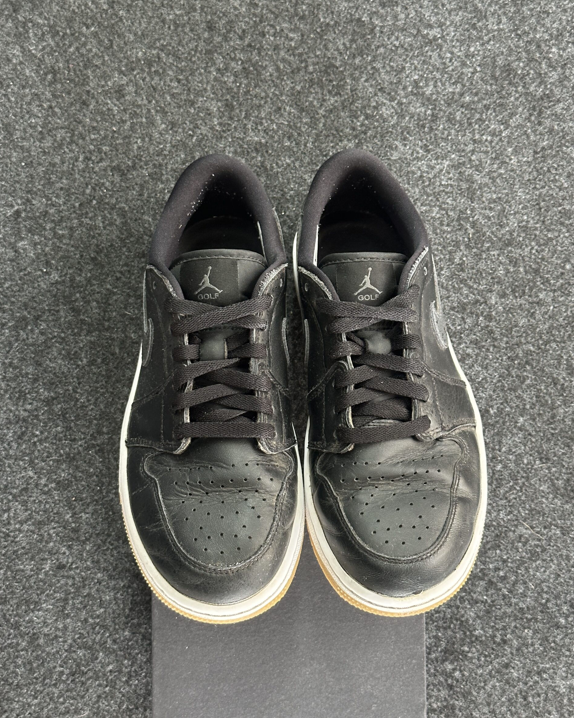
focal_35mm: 51
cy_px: 366
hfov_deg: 29.7
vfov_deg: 36.7
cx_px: 291
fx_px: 1083
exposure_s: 1/33
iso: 320
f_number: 1.78
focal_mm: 6.86
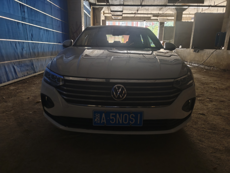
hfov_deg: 73.9
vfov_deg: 58.9
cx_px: 115
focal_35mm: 23
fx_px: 153
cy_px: 86
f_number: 1.88
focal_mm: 5.56
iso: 1600
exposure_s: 1/16.7
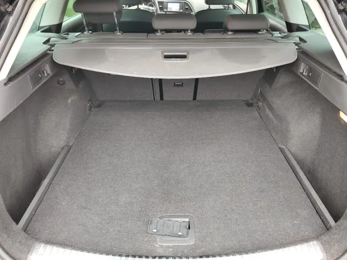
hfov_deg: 73.9
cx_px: 174
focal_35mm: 23
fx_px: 231
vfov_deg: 58.9
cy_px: 130
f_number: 1.8
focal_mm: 5.56
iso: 164
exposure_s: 1/50
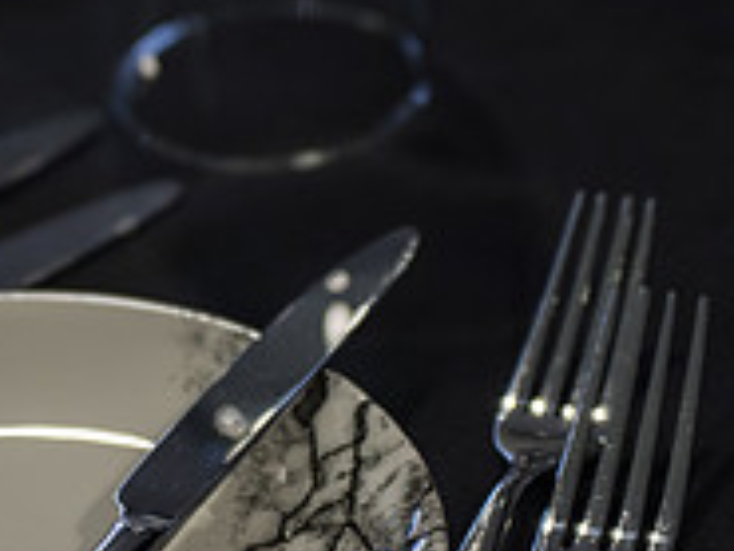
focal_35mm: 211
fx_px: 4477
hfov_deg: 9.3
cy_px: 521
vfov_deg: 7.0
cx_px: 139
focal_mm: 70
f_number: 2.8
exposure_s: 1/250
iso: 1250
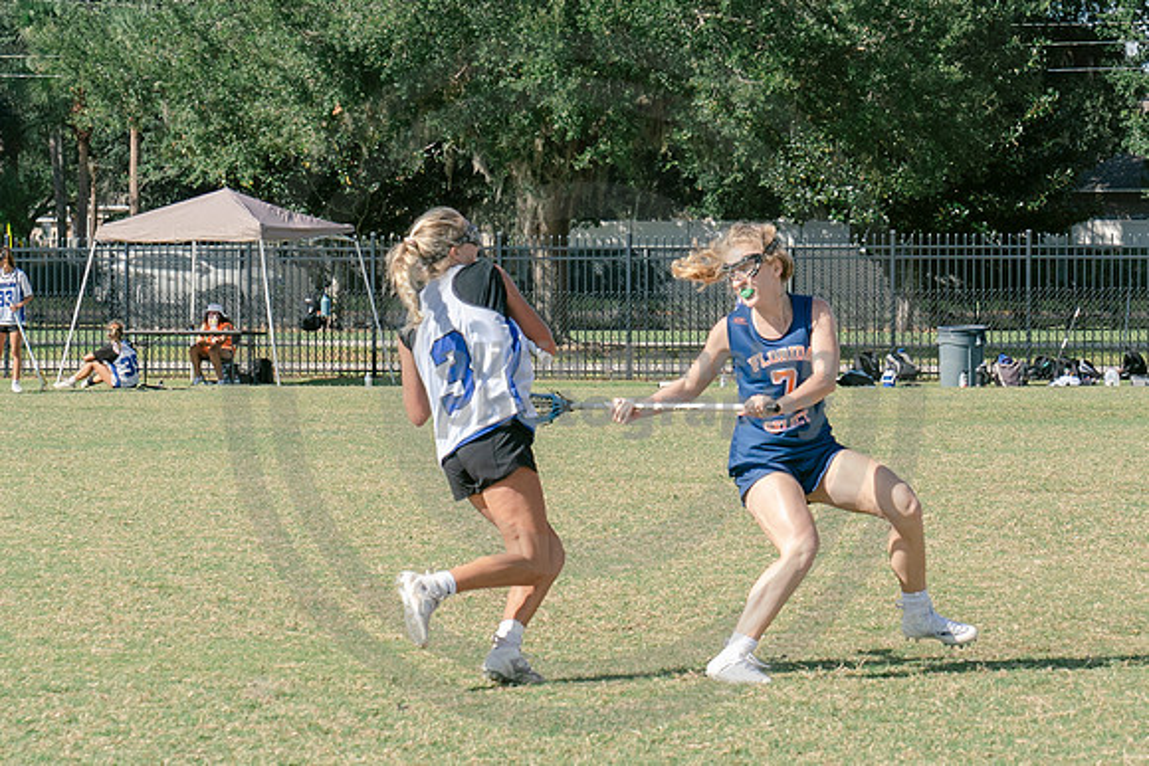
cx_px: 811
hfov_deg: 11.5
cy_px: 406
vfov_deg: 7.7
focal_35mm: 179
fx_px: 5720
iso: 250
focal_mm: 70
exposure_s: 1/1000
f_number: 5.6
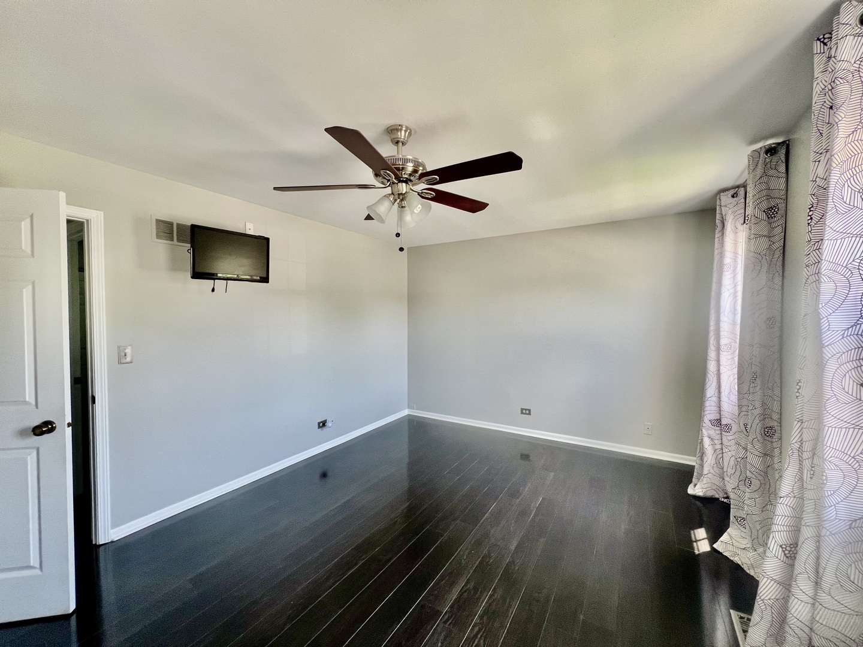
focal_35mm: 13
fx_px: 324
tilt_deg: -1.8
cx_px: 432
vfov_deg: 89.9
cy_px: 324
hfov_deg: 106.2
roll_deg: +0.3
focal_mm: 1.57
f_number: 1.8
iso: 125
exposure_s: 1/99
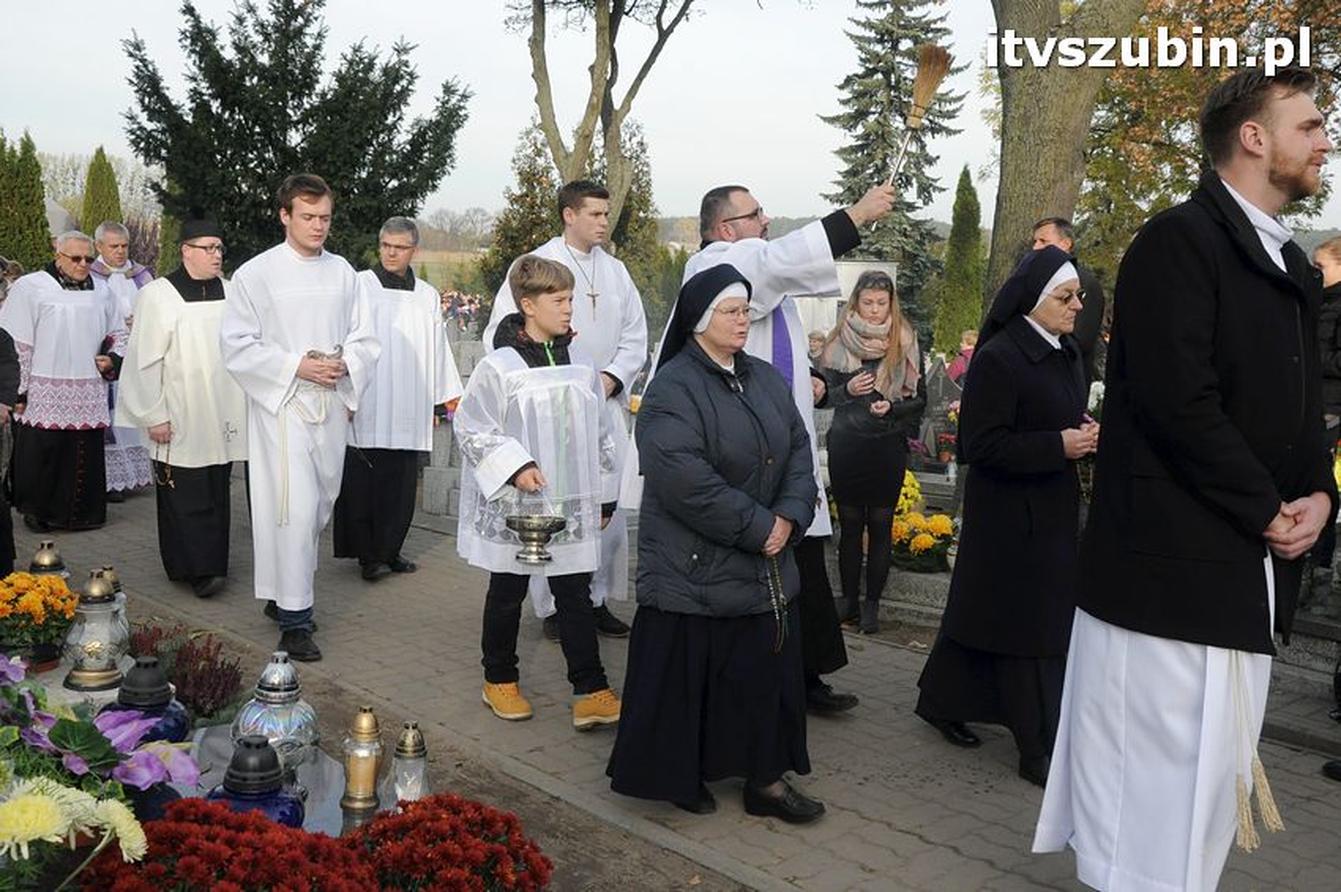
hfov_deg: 51.3
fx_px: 1396
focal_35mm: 38
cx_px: 670
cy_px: 446
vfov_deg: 35.4
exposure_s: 1/400
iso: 800
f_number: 10
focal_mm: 25
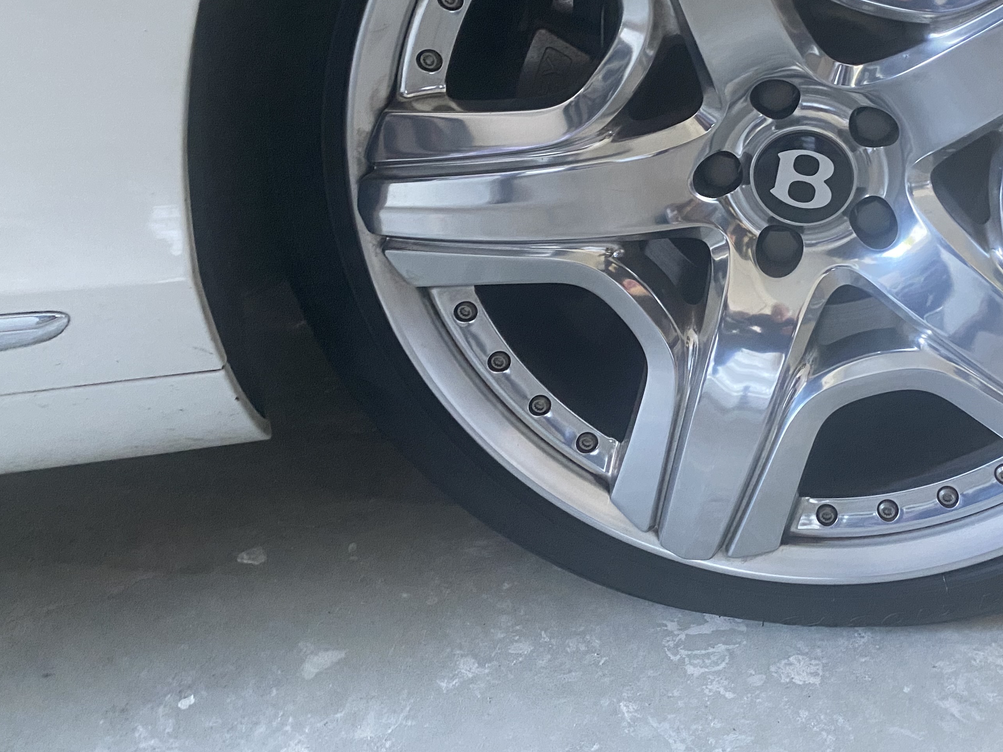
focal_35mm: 41
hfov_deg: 44.3
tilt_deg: -22.6
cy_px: 188
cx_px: 746
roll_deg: +0.0
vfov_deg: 34.4
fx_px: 1188
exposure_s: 1/40
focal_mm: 4.25
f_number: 1.8
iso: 500
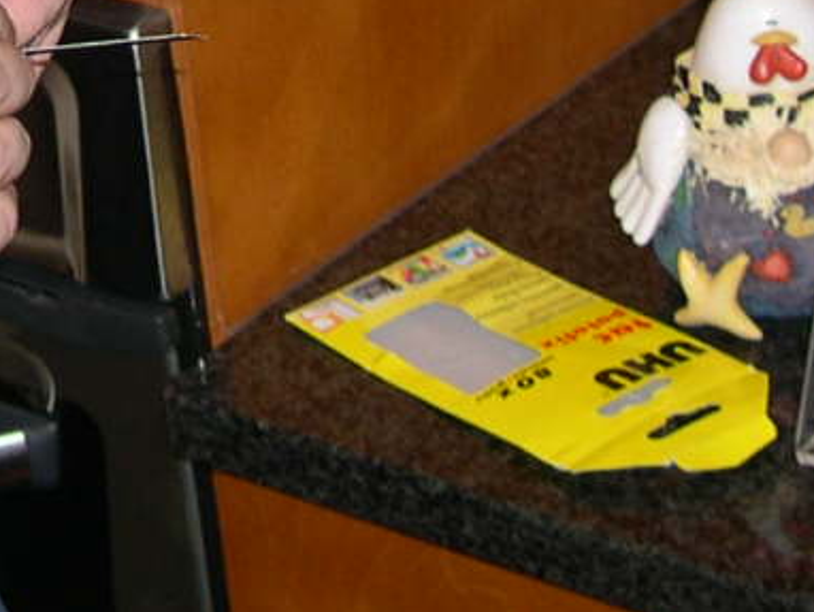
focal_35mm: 159
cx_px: -107
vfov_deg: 9.1
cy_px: -367
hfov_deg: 12.2
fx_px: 3741
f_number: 2.8
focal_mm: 8
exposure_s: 1/60
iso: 100
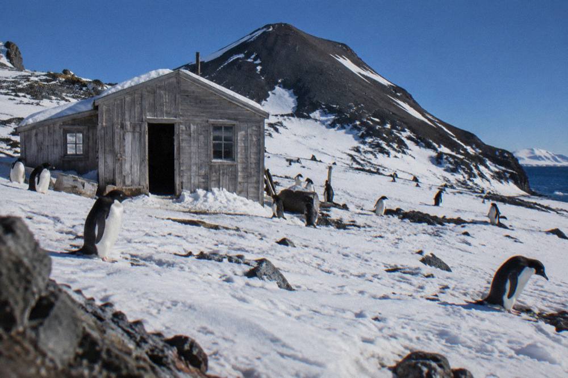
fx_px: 552
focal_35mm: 35
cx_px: 284
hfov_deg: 54.5
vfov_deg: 37.8
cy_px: 189
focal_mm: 35
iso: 200
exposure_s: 1/320
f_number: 9
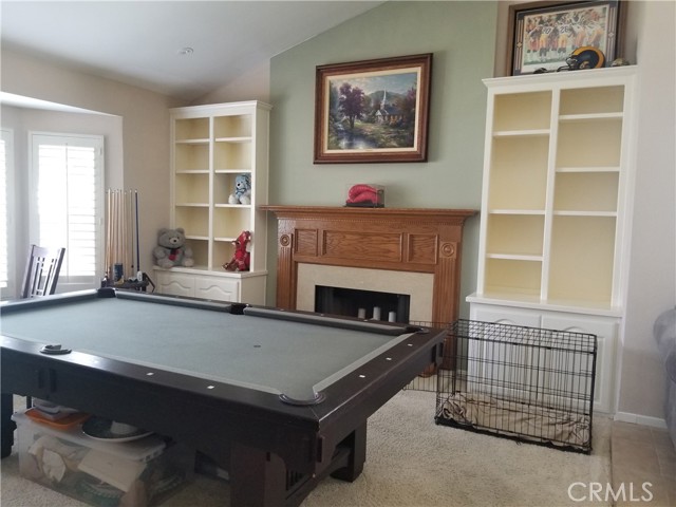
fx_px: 508
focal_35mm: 26
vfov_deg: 53.1
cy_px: 254
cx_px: 338
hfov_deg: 67.3
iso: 160
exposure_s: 1/30
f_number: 1.7
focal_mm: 4.25
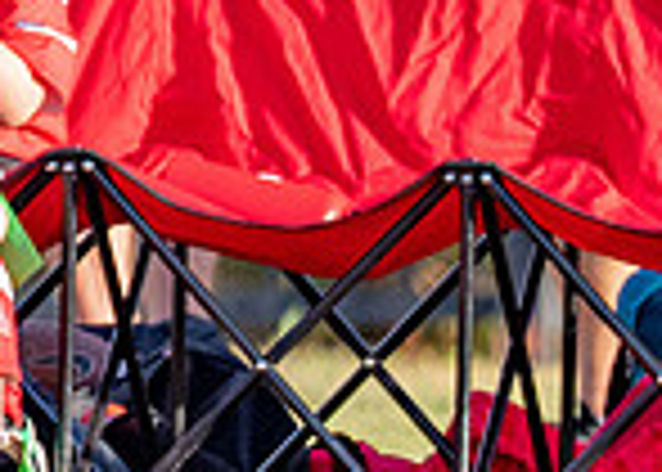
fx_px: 26228
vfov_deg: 1.0
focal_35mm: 1395
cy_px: 135
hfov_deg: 1.4
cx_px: -602
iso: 320
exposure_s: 1/4000
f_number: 2.8
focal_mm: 200
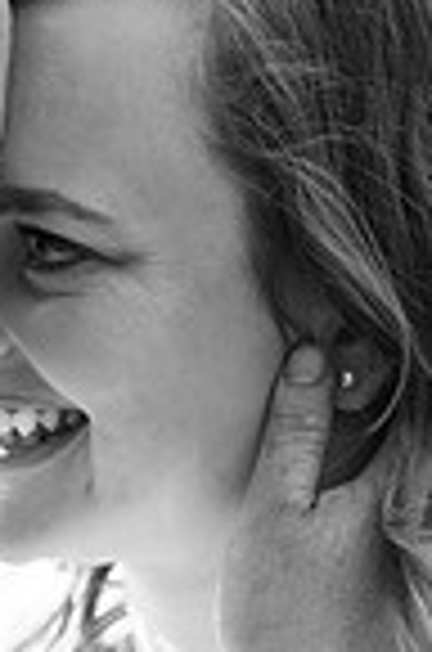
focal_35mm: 361
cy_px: 589
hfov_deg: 3.8
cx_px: 40
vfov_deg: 5.7
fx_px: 6529
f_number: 2.8
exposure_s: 1/250
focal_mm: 116
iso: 400
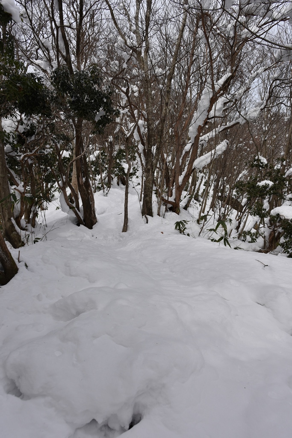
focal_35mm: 20
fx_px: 243
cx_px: 146
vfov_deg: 84.0
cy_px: 219
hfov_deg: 61.9
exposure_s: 1/800
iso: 200
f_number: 5.6
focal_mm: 20
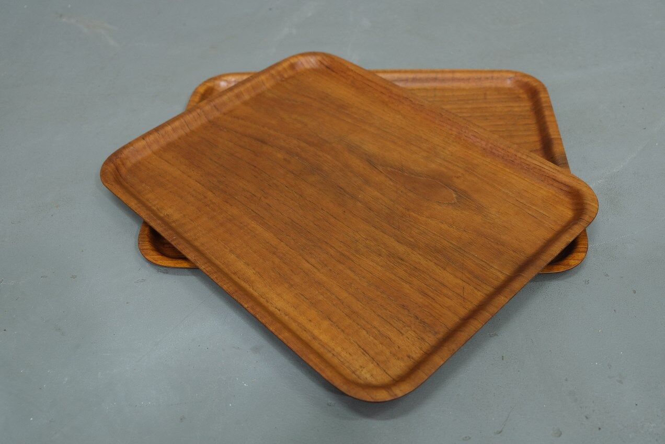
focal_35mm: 36
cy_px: 222
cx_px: 332
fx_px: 665
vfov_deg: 36.9
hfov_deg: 53.1
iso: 640
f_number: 3.2
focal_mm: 24.3
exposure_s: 1/34
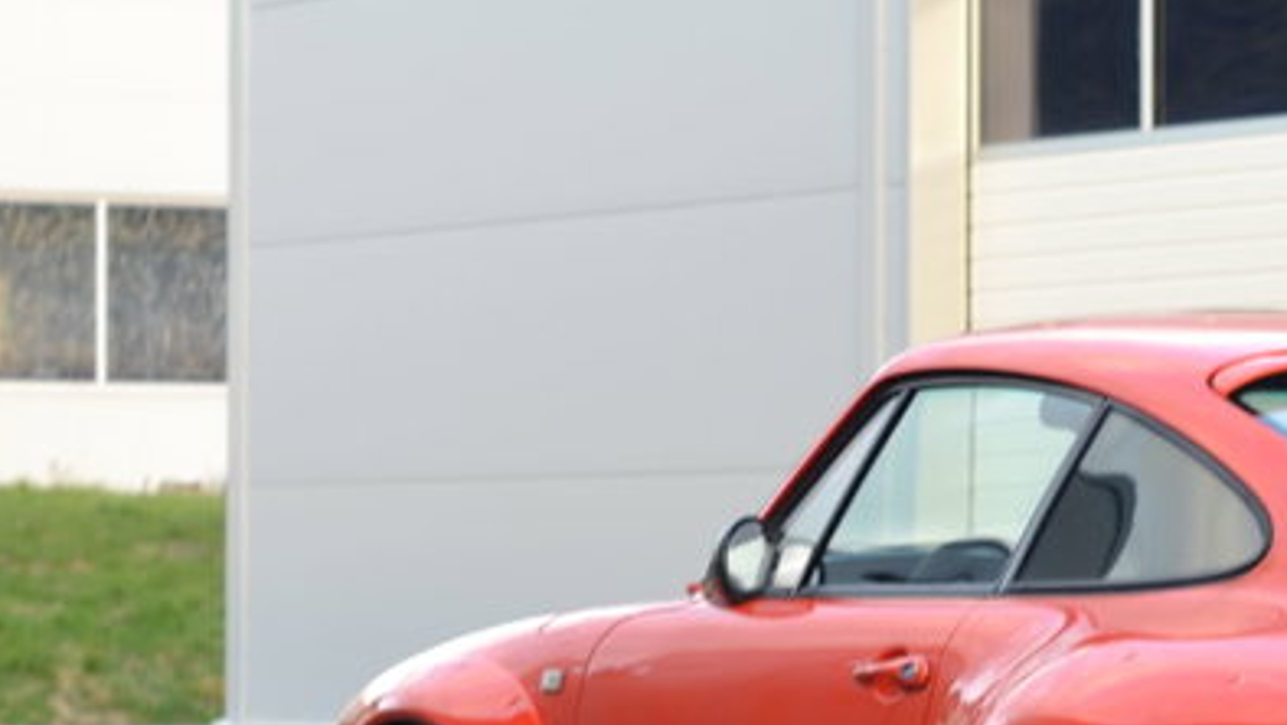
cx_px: 1297
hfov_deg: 10.5
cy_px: 567
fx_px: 6965
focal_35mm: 204
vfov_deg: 6.0
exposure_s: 1/40
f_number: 4
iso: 100
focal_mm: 50
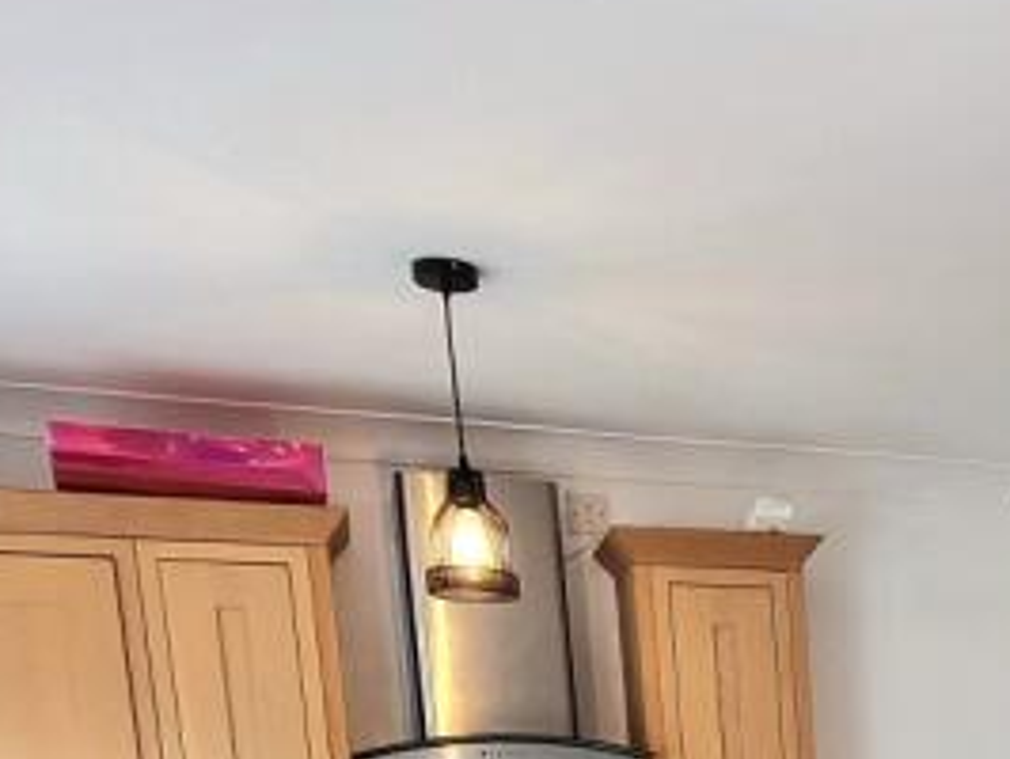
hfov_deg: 33.2
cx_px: 1120
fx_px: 1460
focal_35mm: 50
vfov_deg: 23.9
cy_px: 1097
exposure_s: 1/100
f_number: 2.2
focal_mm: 2.2
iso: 80
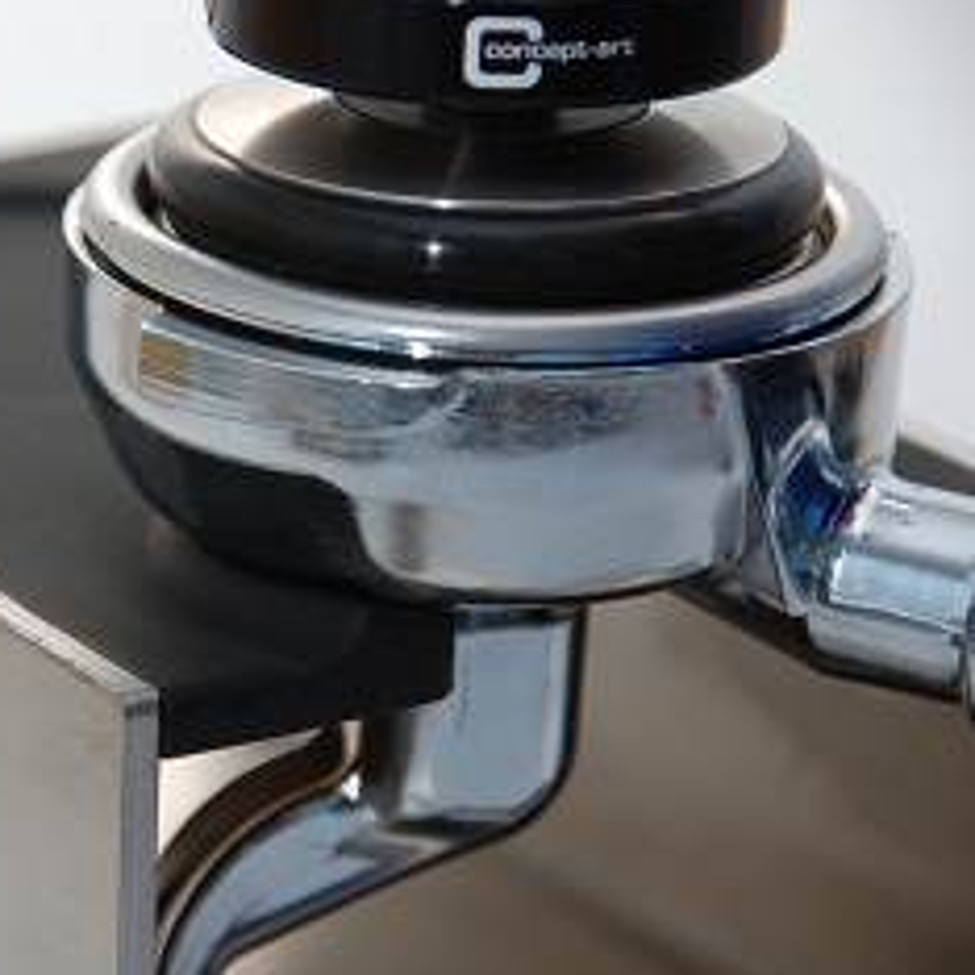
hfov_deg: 6.9
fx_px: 8062
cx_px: 175
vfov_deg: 6.9
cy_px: 508
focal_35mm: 253
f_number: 6
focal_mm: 116
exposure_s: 1/100
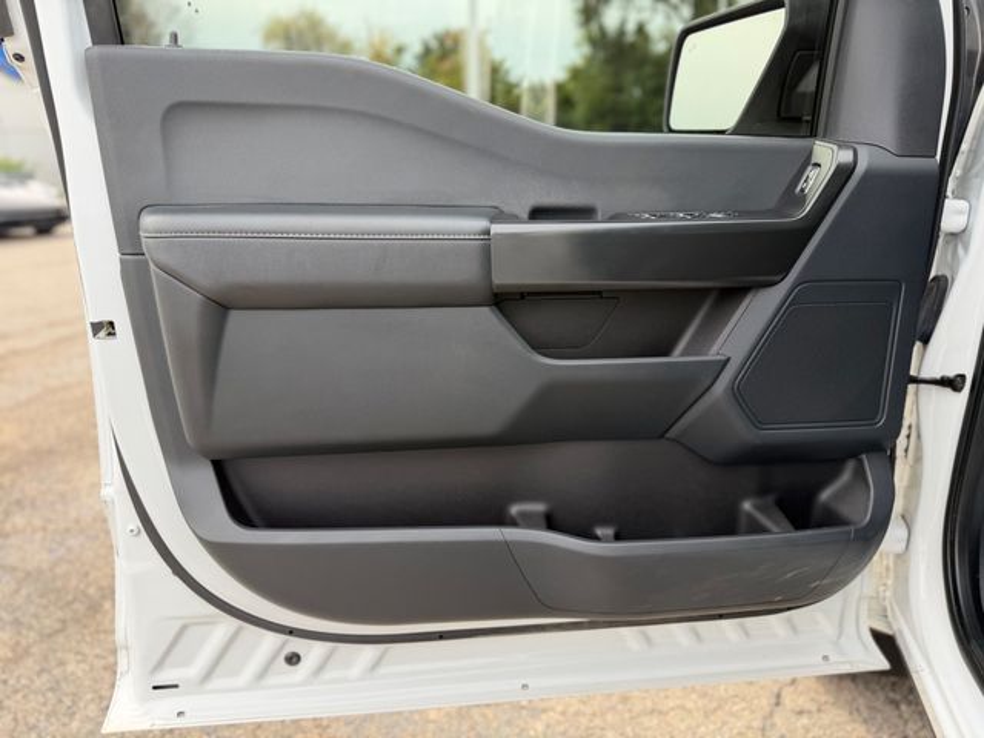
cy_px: 369
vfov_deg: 56.8
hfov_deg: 71.6
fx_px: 682
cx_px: 492
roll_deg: +0.1
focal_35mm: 24
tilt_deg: -17.7
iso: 100
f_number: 1.78
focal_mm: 6.76
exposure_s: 1/665
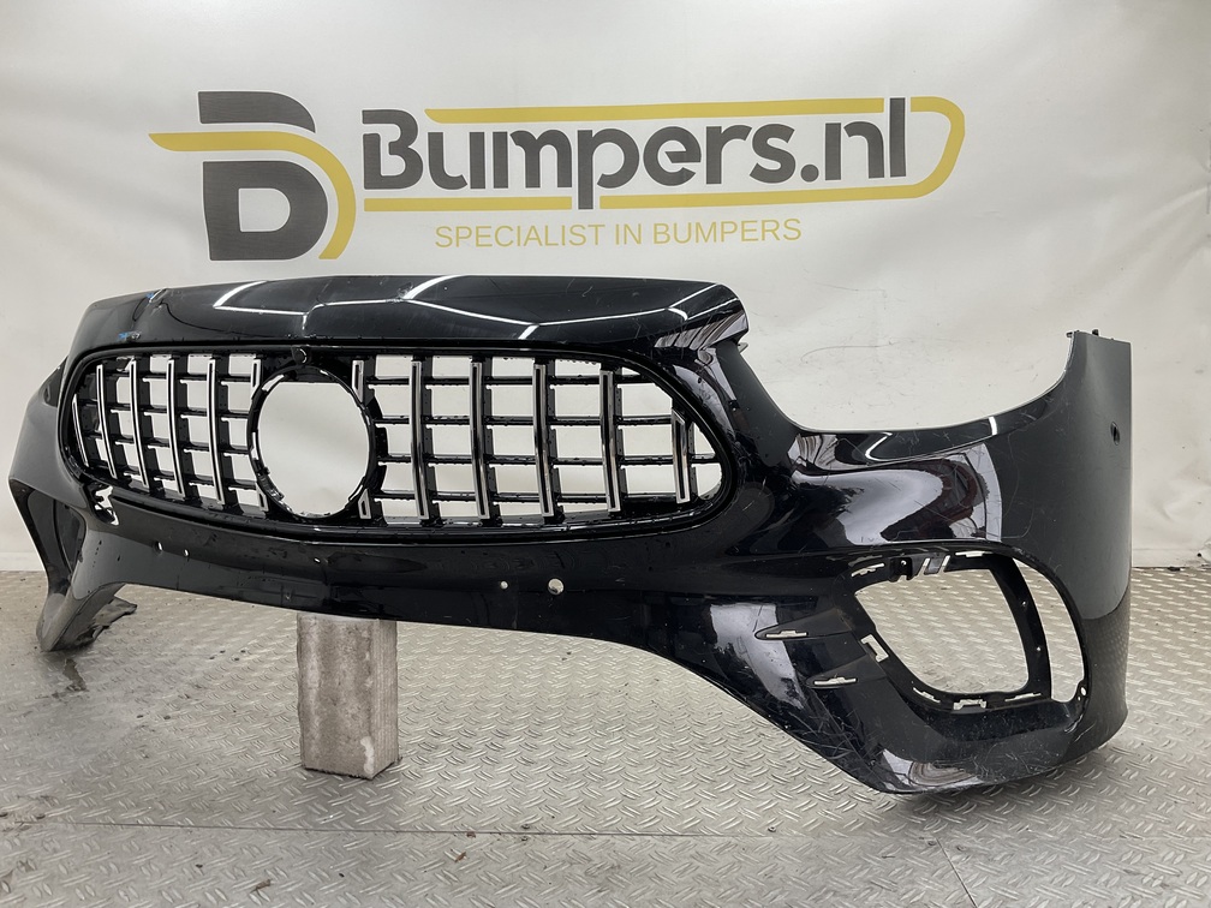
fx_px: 1015
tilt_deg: -8.1
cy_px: 454
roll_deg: +0.0
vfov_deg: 48.2
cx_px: 606
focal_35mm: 29
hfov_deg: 61.7
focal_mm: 3
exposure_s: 1/100
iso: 20
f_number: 1.8
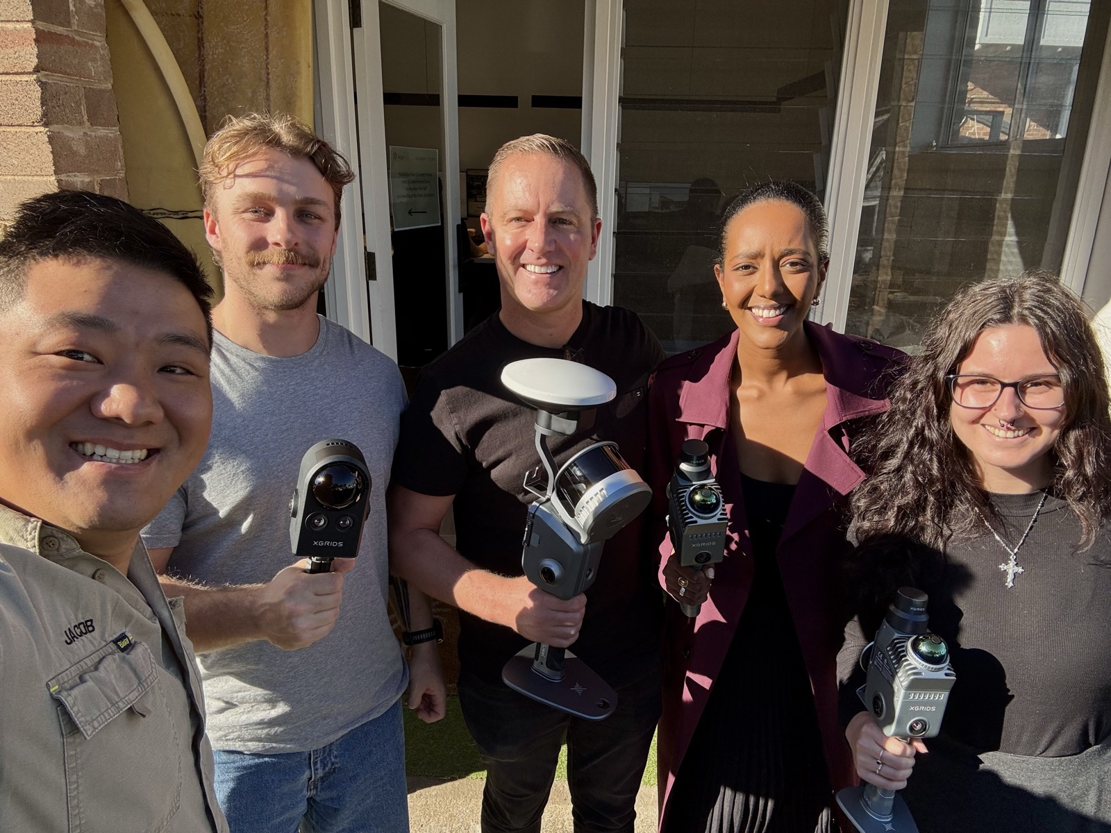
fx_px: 738
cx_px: 556
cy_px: 416
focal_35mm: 23
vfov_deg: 58.9
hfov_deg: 73.9
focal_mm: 2.69
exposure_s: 1/667
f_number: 1.9
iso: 25
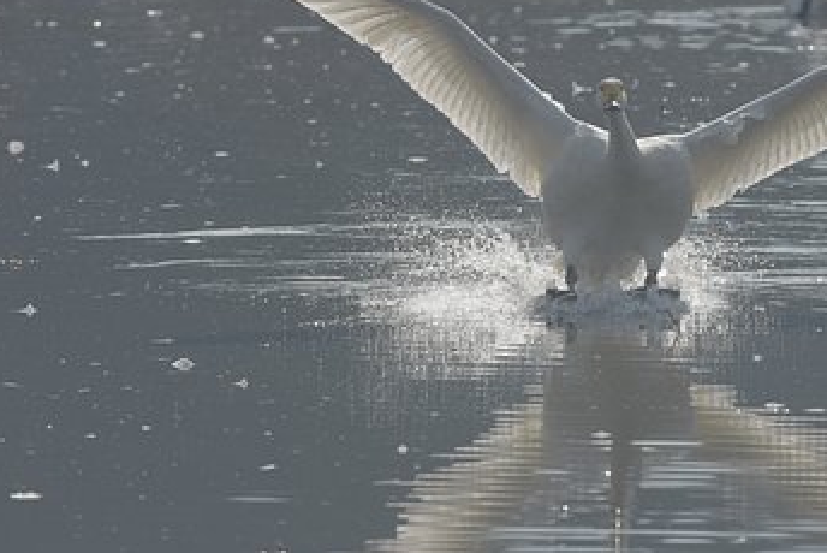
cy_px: 262
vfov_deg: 2.1
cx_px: 563
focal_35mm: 670
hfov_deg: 3.1
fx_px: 15404
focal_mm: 300
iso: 200
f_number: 8
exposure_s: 1/1250
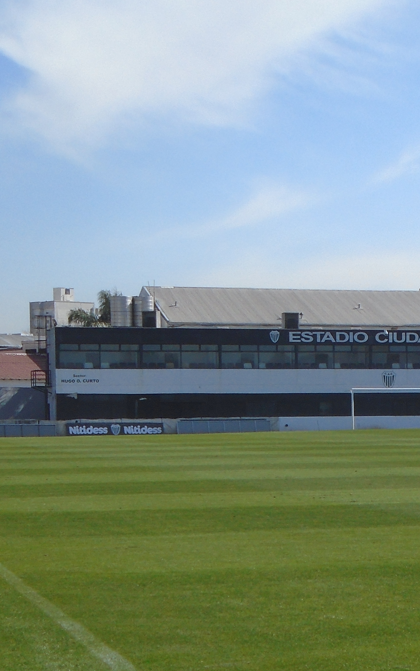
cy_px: 473
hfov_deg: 13.6
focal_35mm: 95
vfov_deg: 21.7
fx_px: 1740
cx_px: 402
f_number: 10.3
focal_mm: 7.4
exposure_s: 1/640
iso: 100
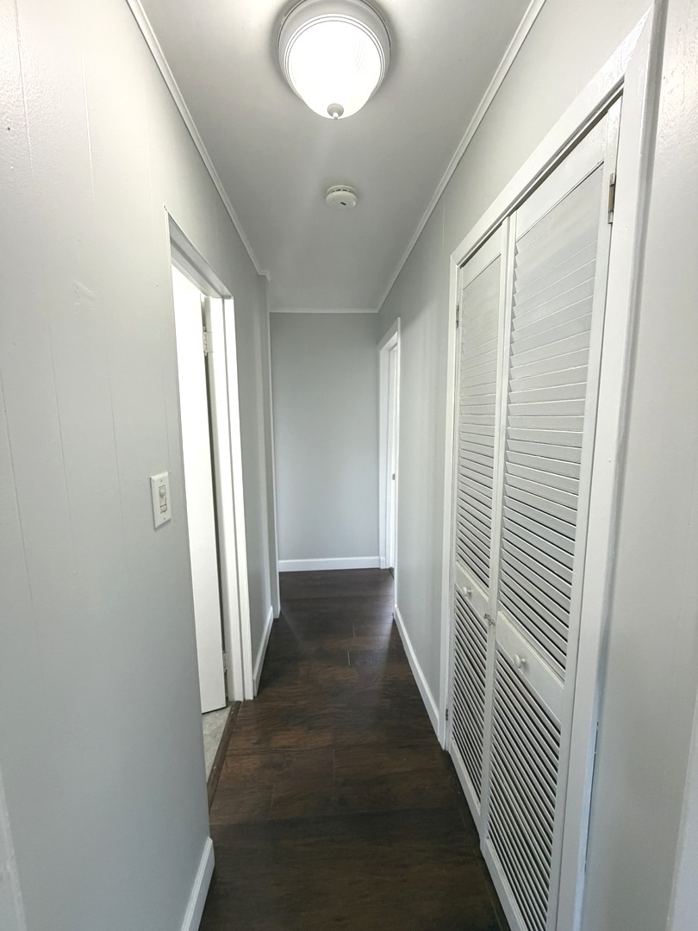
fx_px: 376
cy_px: 466
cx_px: 349
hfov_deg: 85.7
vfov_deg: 102.1
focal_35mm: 14
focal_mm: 2.22
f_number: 2.2
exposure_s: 1/120
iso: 320
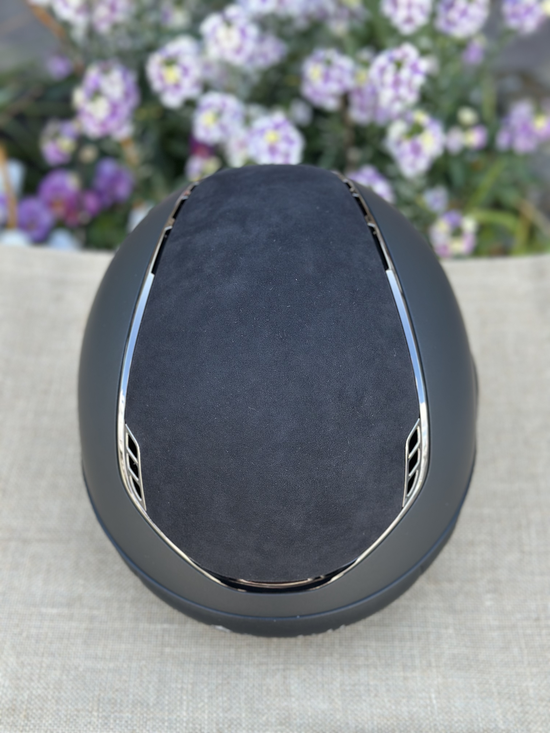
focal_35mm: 48
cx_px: 275
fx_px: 1017
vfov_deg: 39.7
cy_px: 366
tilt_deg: -45.4
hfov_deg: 30.3
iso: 80
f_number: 1.78
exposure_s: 1/363
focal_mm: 6.86
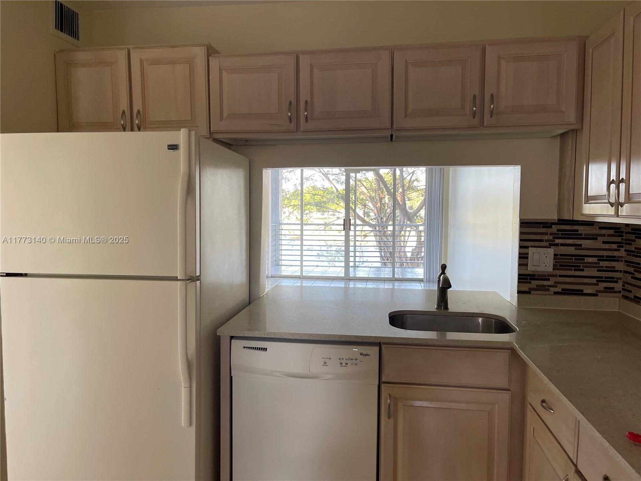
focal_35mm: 25
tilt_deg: -3.2
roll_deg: +0.6
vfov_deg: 54.9
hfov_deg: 69.4
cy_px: 240
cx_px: 320
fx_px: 463
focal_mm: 5.1
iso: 125
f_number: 1.6
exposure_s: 1/108
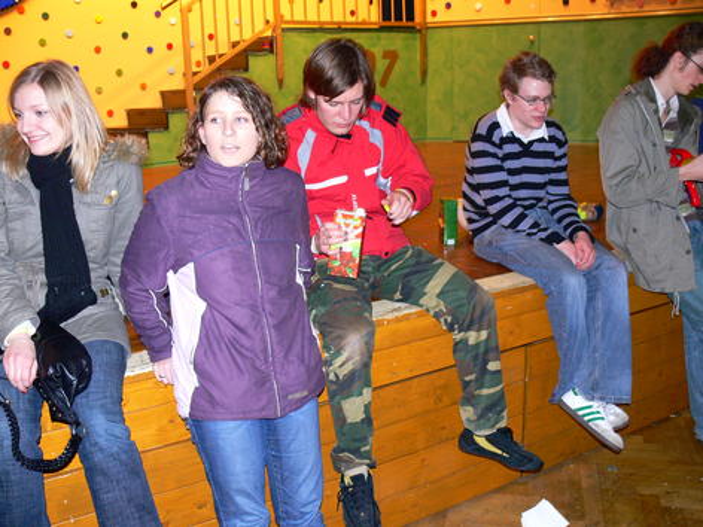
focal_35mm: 35
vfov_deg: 40.7
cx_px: 352
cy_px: 264
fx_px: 711
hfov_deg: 52.6
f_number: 2.8
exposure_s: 1/30
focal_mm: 7.4
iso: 100
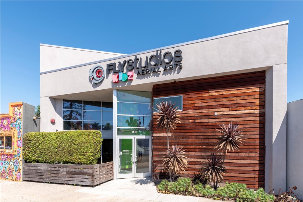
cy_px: 101
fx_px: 126
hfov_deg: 100.4
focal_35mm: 15
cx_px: 152
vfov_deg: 77.3
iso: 200
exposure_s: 1/640
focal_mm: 15
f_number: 8
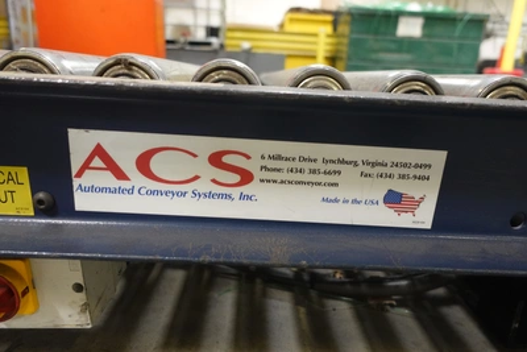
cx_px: 264
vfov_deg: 53.2
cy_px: 176
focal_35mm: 24
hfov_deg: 73.7
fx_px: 351
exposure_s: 1/160
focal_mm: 8.8
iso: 1600
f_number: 1.8
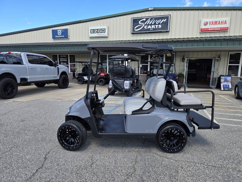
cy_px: 91
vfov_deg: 58.9
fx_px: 161
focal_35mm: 23
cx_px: 121
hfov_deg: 73.9
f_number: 1.8
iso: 25
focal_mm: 5.4
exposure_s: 1/682
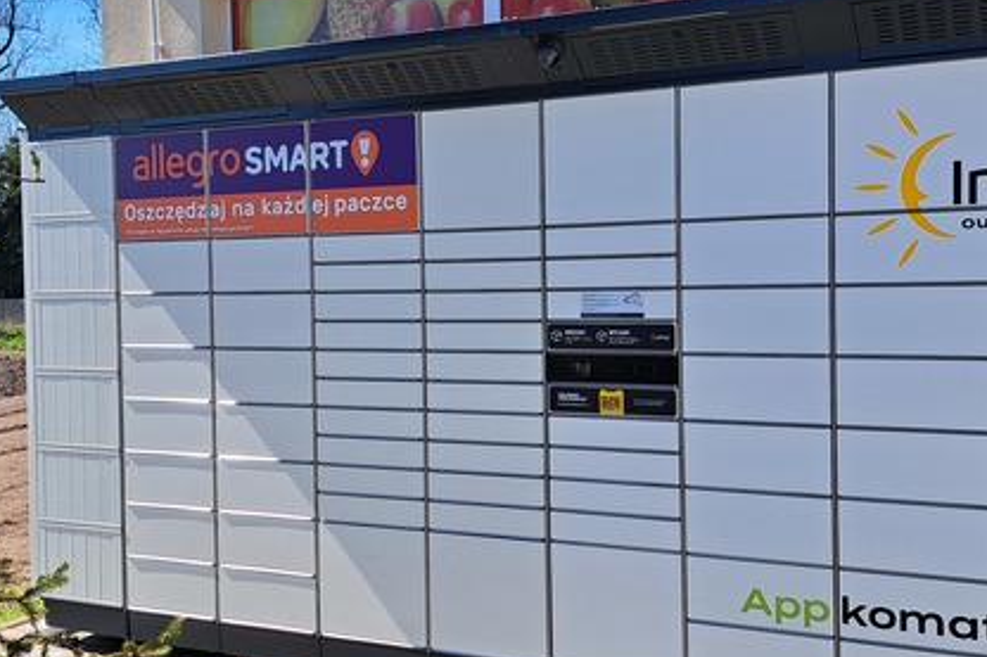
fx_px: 1151
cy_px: 324
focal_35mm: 42
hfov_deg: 46.4
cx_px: 534
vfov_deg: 31.9
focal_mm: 5.23
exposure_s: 1/892
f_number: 1.8
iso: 50
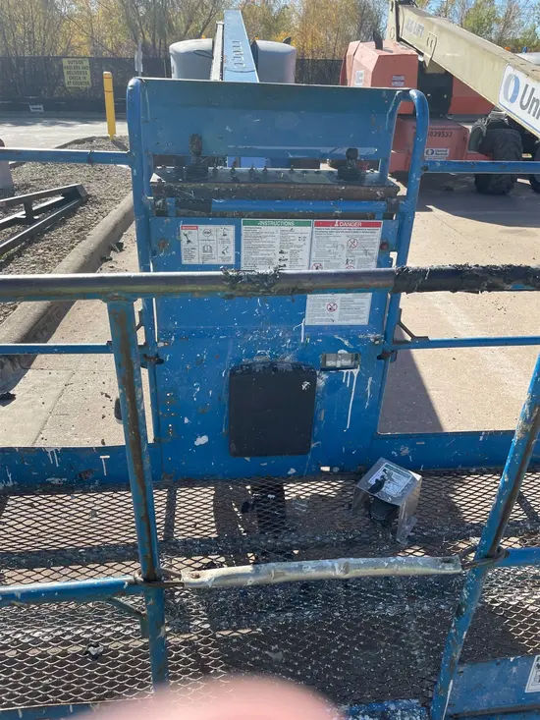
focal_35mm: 26
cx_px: 270
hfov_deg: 53.1
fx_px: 541
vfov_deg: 67.3
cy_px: 360
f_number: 1.6
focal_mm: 4.2
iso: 32
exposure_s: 1/1667
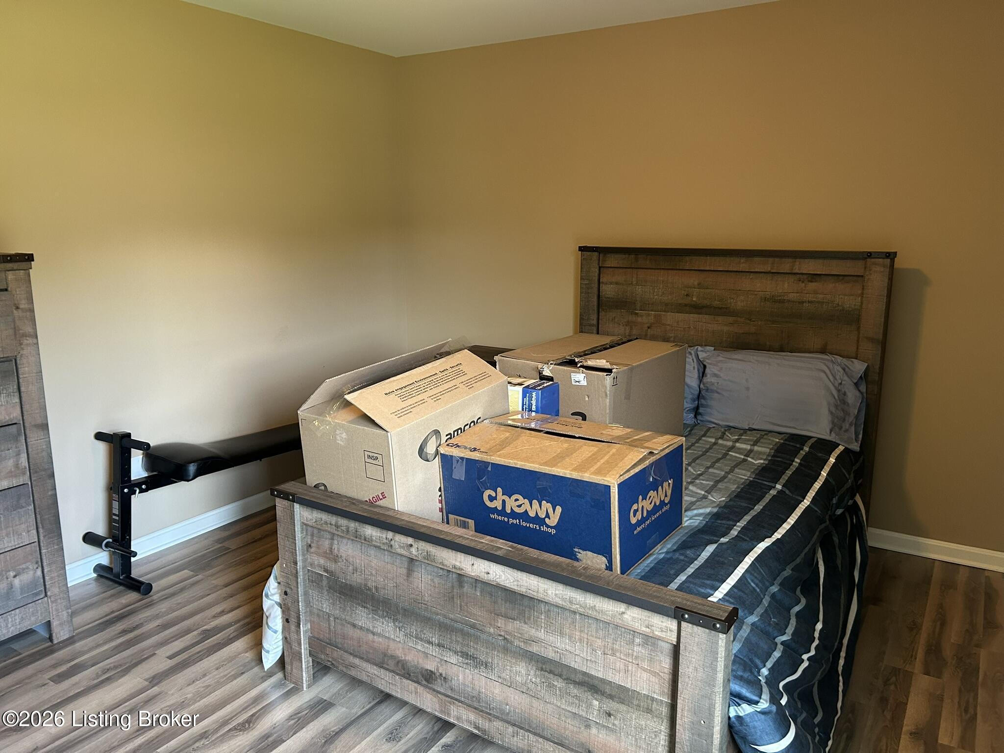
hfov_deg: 67.3
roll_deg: +0.7
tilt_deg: -10.8
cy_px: 376
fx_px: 754
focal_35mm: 26
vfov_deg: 53.1
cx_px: 502
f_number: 1.5
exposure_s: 1/60
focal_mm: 5.7
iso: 200
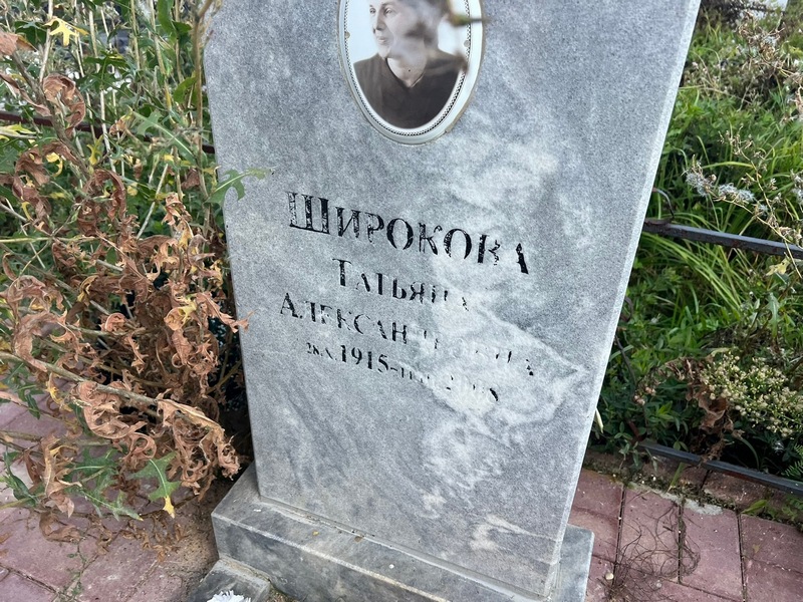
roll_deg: -1.8
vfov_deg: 53.1
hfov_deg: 67.3
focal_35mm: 26
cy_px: 301
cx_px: 402
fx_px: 603
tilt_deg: -29.5
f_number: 1.5
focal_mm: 5.7
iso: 50
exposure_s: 1/1511
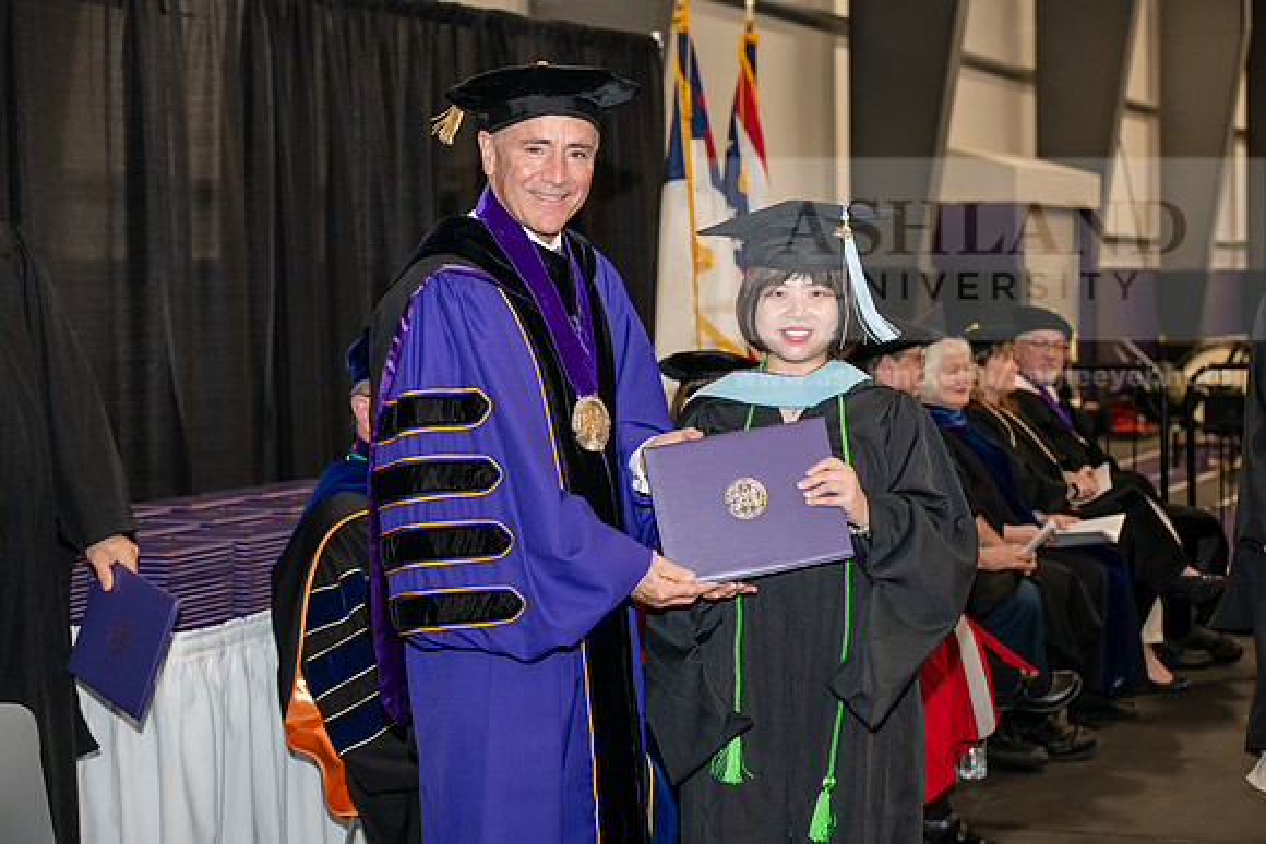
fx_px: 2462
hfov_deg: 28.8
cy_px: 422
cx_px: 633
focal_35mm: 70
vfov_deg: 19.5
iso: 2500
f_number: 5.6
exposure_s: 1/200
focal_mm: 70
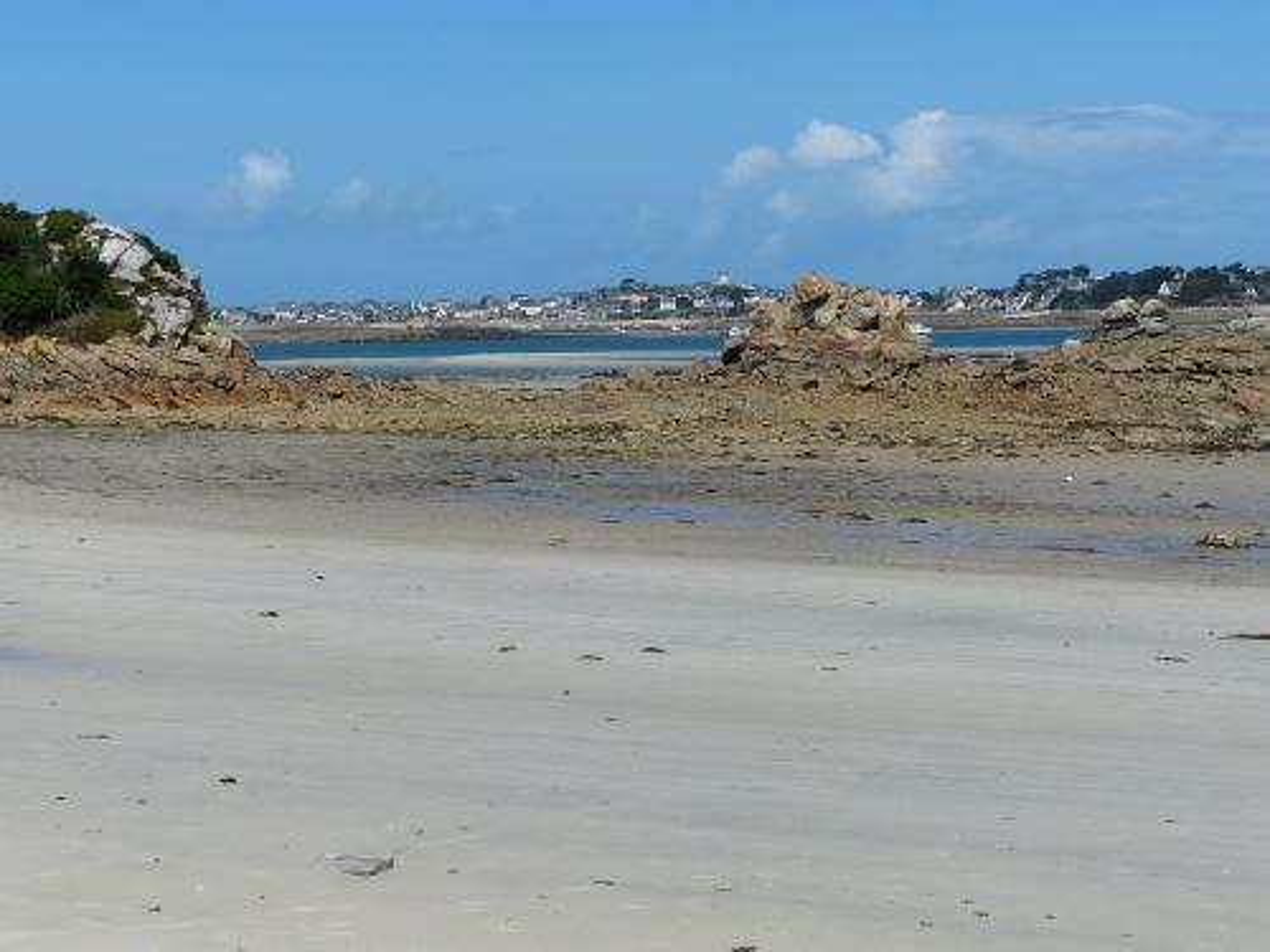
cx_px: 635
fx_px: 2531
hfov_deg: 28.2
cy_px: 476
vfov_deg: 21.3
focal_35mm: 69
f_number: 4.5
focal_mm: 12.5
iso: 100
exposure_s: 1/1600
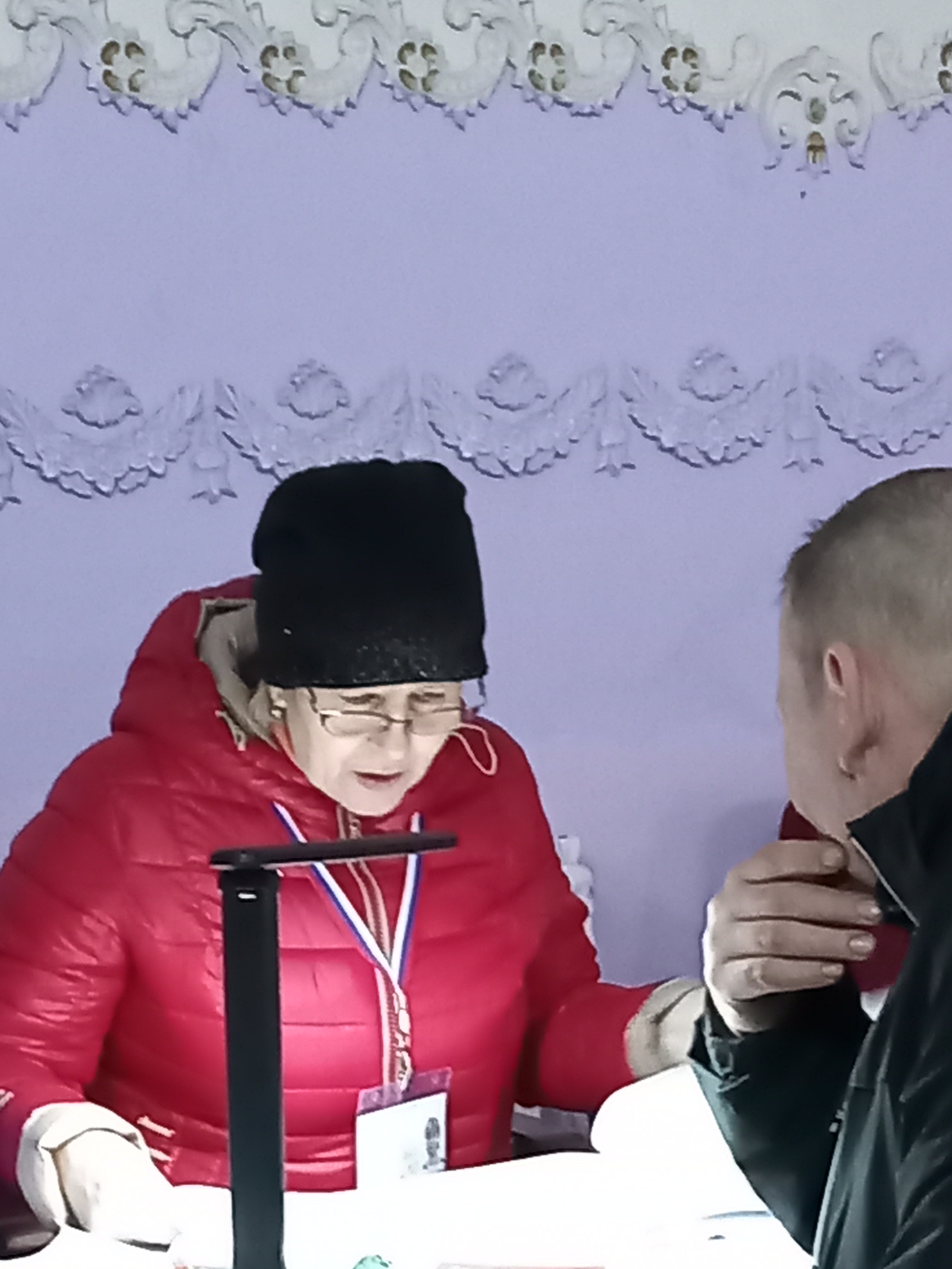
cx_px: 309
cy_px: 1169
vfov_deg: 18.4
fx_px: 3850
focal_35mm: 105
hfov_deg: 14.1
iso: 1731
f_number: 1.8
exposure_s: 1/16.7
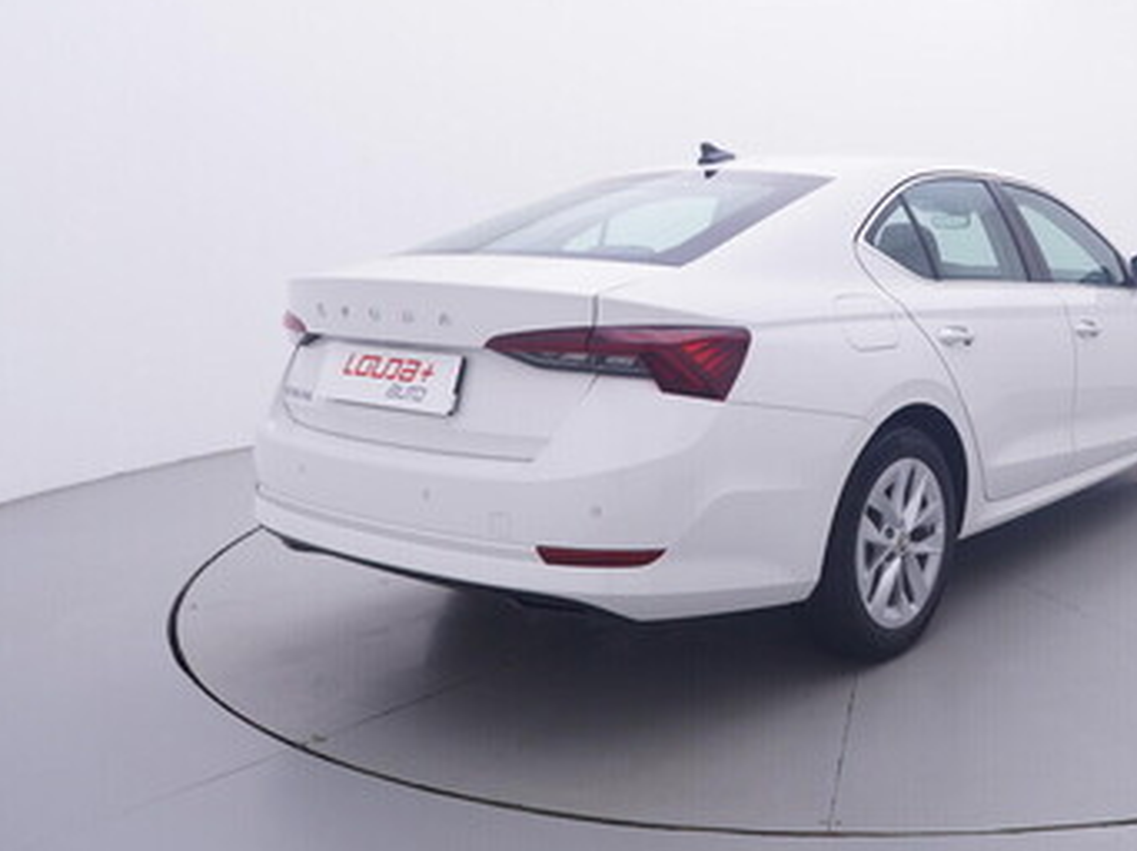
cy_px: 298
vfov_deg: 40.5
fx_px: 1141
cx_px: 903
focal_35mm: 35
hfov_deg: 49.9
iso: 200
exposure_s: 1/80
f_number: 5
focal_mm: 15
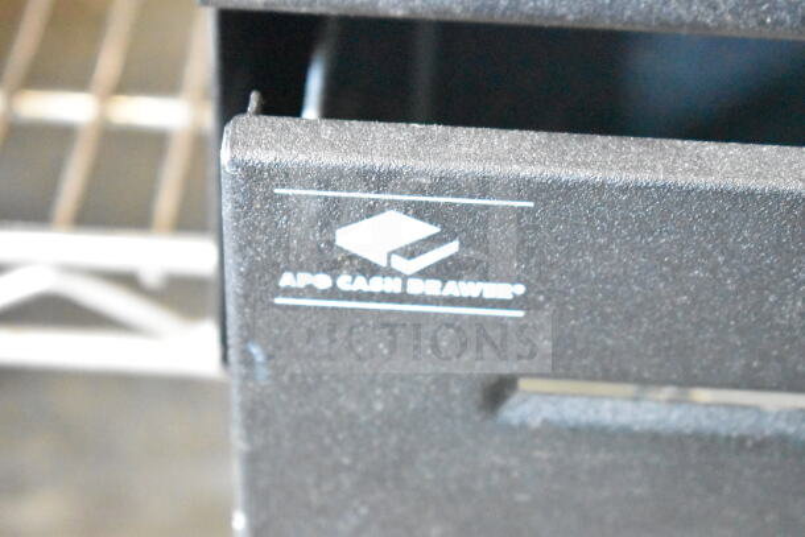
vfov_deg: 16.6
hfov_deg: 24.6
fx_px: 1845
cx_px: 402
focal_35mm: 82
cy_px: 268
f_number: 5.6
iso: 25600
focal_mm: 55
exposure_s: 1/100
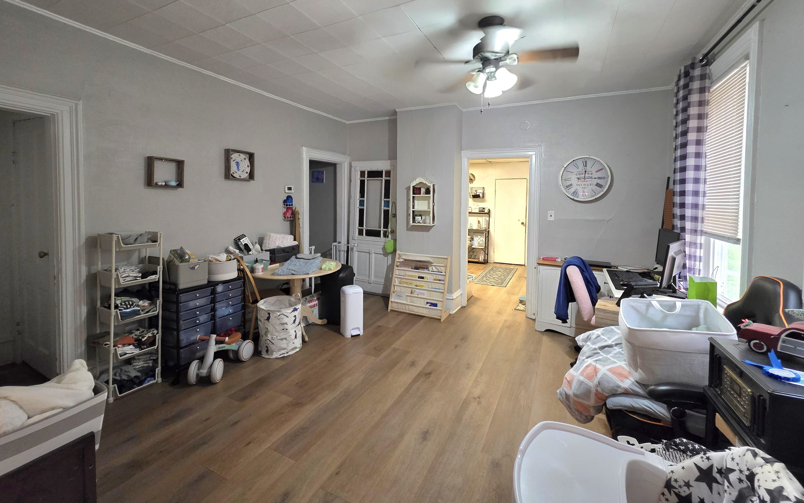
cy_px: 218
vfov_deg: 78.2
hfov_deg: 105.3
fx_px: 307
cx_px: 405
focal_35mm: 14
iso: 500
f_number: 1.9
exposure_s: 1/60.2
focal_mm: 2.2
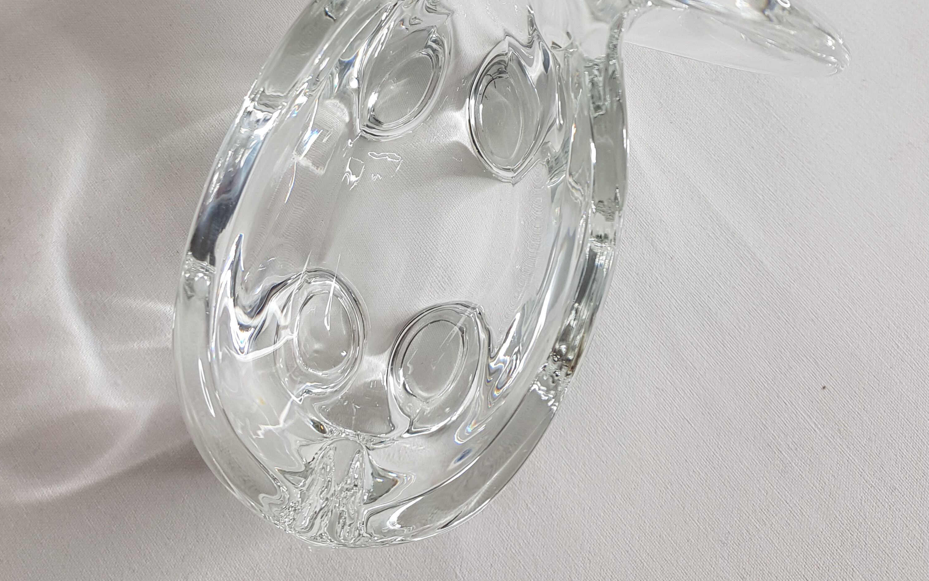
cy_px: 19
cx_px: 465
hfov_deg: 52.7
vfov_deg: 32.1
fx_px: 937
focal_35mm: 37
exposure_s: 1/50
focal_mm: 4.2
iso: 50
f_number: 1.7
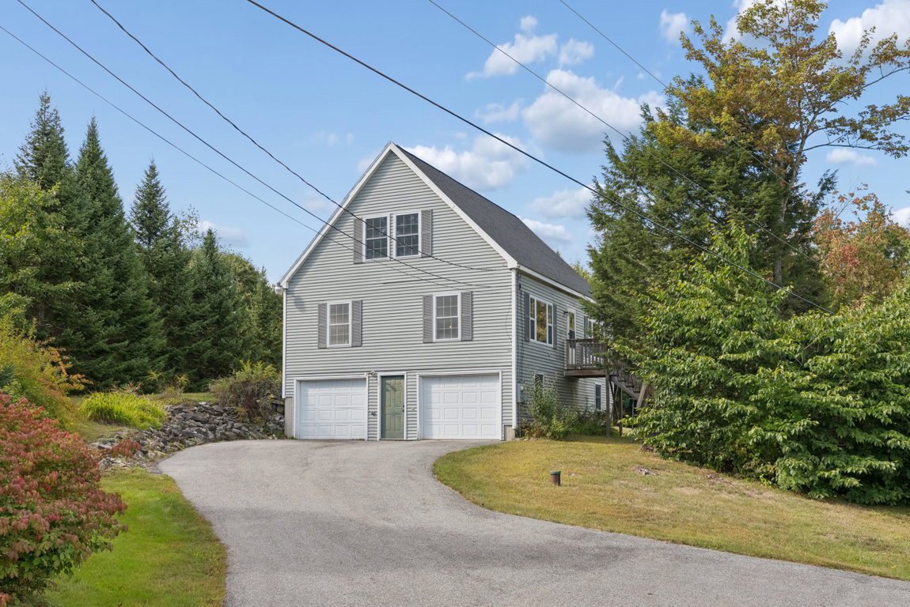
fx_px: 860
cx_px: 455
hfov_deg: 55.8
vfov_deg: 38.9
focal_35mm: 34
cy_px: 304
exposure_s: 1/500
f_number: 7.1
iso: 320
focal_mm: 34
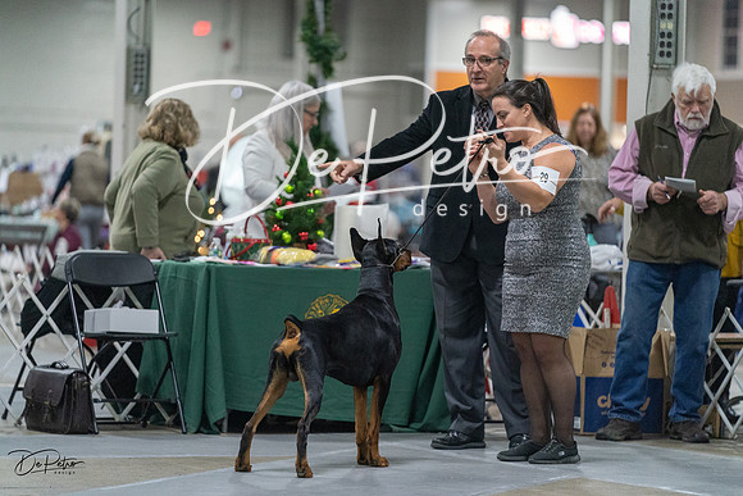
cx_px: 372
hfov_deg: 11.5
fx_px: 3674
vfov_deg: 7.7
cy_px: 248
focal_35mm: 178
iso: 6400
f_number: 2.8
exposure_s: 1/400
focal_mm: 178
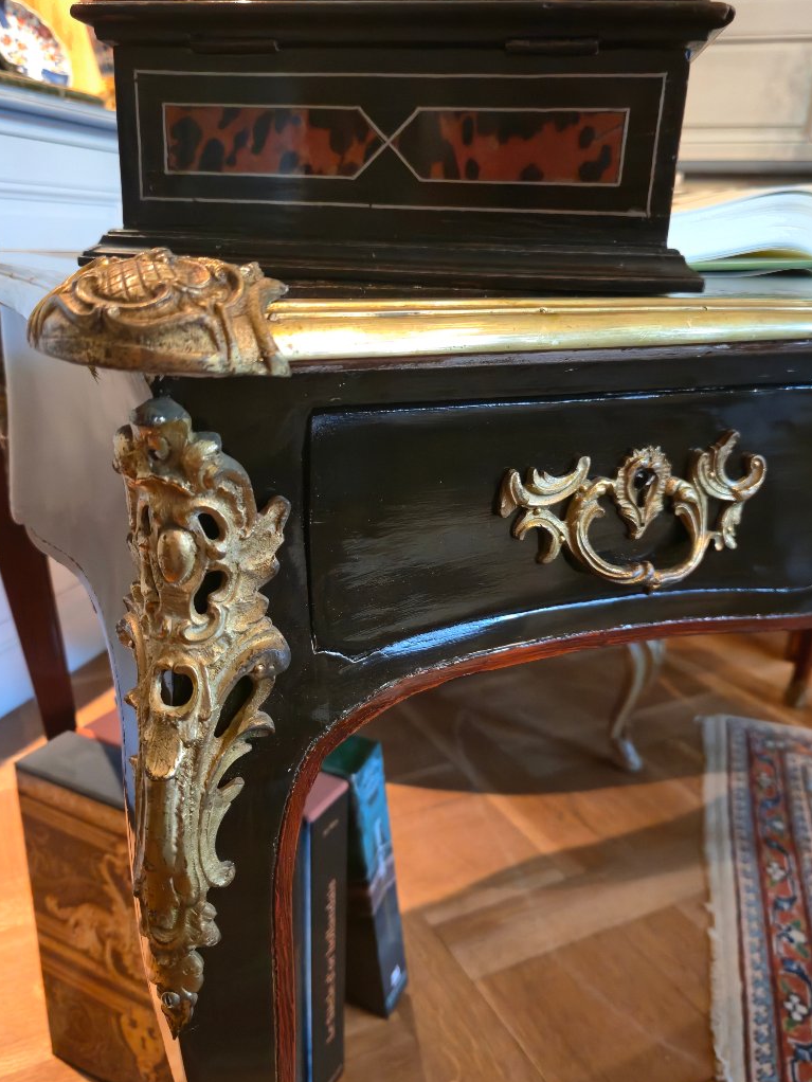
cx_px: 396
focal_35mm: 27
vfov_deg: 65.3
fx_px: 844
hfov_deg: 51.4
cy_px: 560
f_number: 1.8
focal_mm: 5.4
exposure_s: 1/33.3
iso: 640
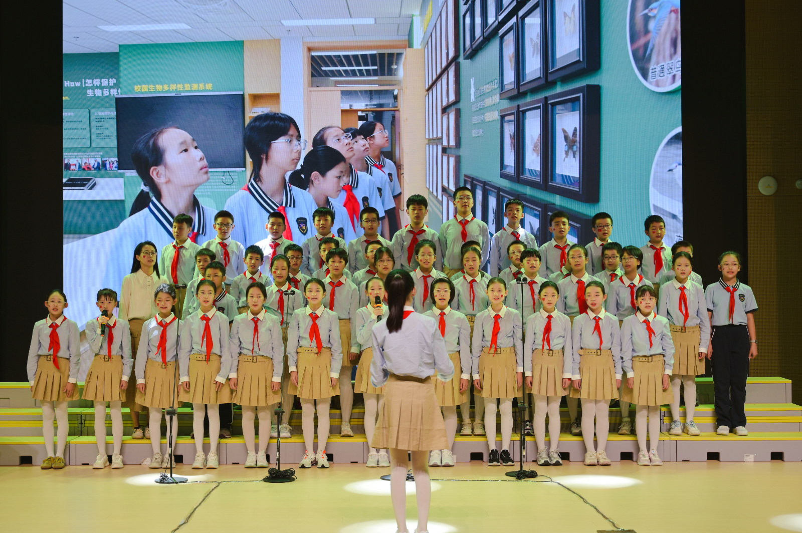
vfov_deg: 25.9
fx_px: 1157
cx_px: 401
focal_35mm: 52
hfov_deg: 38.2
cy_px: 266
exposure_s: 1/80
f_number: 4
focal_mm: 52
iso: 100
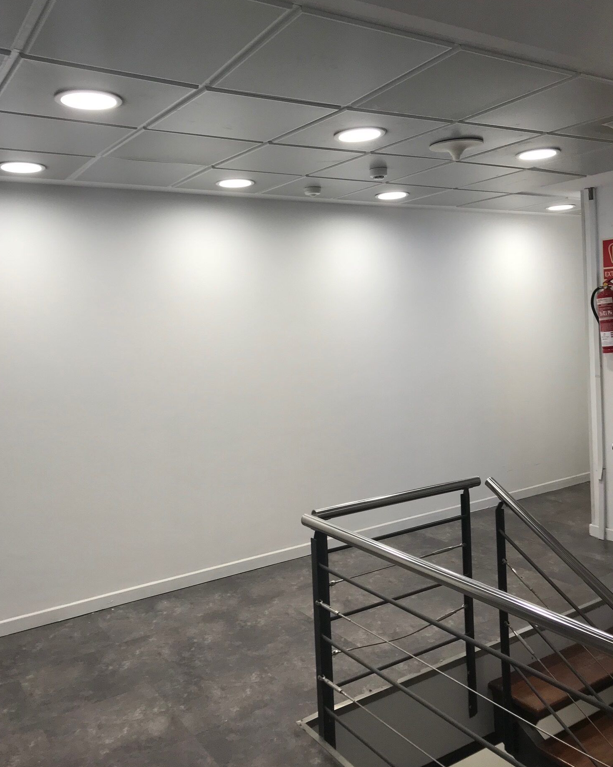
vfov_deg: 58.7
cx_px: 299
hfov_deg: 48.5
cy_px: 349
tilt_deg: -2.9
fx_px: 681
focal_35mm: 30
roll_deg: +3.0
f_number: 1.8
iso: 32
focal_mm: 3.99
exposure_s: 1/100
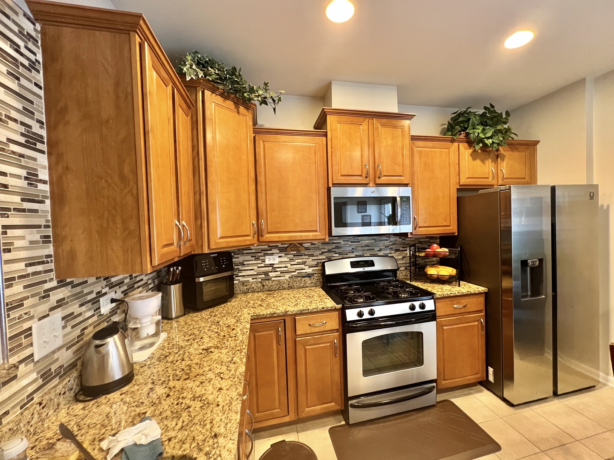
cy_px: 230
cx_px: 307
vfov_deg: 89.9
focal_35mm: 13
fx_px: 231
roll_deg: +2.0
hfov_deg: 106.2
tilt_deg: -2.6
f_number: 1.8
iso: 400
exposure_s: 1/60
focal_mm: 1.57
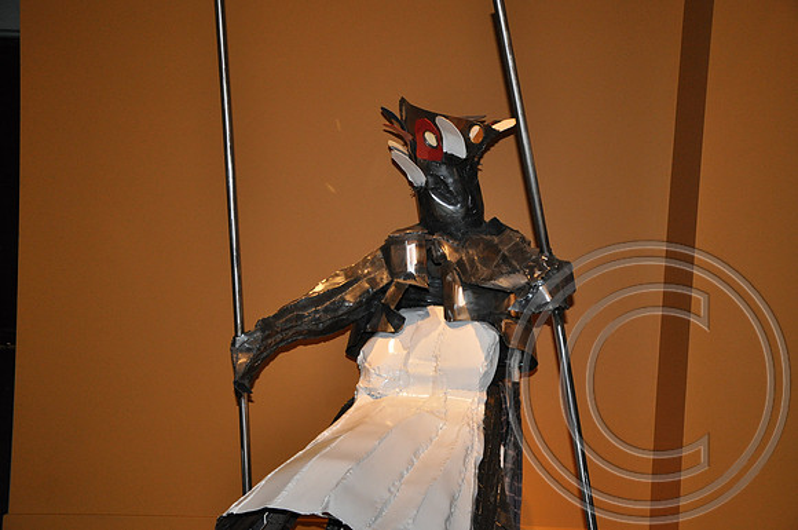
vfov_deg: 31.8
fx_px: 930
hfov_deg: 46.5
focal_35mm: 42
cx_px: 399
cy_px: 265
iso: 800
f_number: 4
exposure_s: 1/60
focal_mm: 28
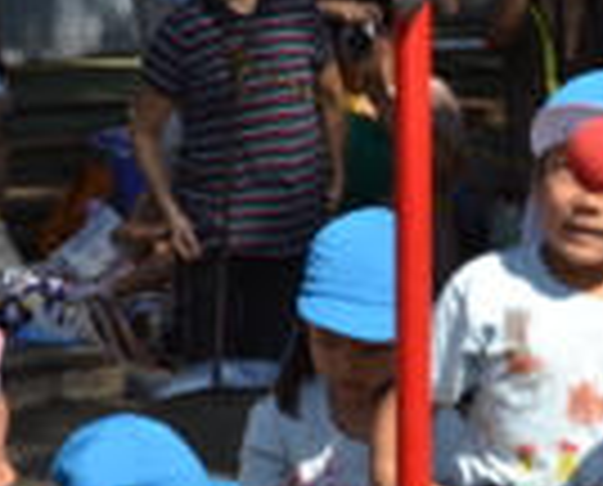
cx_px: 315
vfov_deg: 6.7
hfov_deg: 8.4
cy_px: 254
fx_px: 4124
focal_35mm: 230
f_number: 10
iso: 100
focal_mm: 55
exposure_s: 1/200
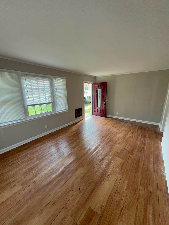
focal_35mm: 14
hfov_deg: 85.7
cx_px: 84
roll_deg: +0.9
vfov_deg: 102.1
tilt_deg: -10.7
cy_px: 112
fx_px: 91
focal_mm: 2.22
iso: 200
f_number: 2.2
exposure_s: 1/48
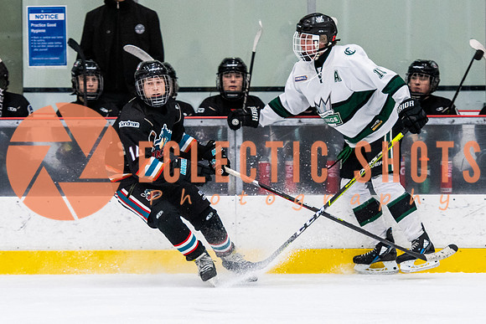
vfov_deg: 4.8
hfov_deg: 7.1
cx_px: 210
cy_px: 161
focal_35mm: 289
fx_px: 3896
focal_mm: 125
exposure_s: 1/640
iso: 2200
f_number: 2.8
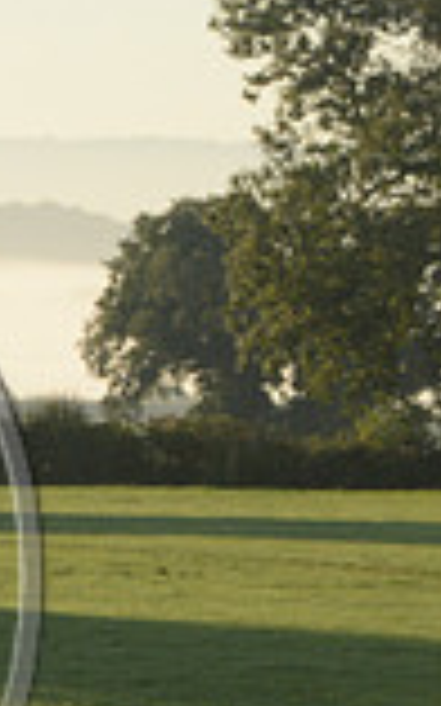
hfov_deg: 1.7
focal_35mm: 753
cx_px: -472
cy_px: 517
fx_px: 14493
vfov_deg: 2.8
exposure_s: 1/1000
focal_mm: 200
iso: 1600
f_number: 11
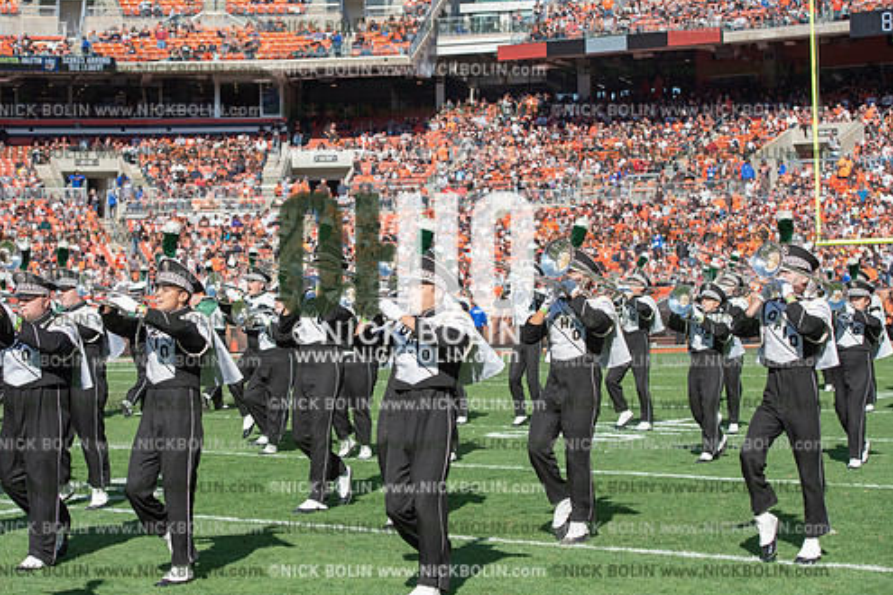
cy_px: 279
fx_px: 2034
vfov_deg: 16.7
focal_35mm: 82
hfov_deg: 24.8
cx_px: 406
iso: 400
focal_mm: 70
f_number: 5
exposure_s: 1/2000
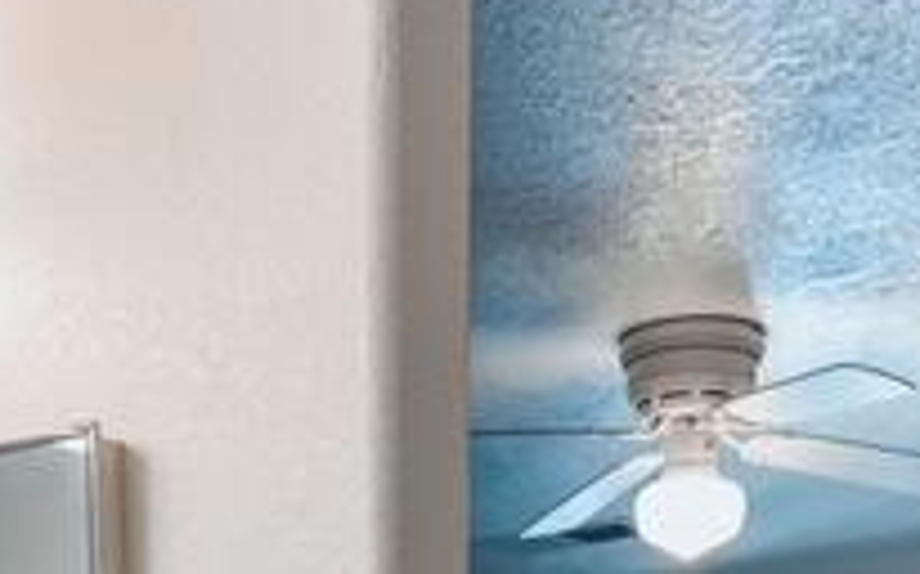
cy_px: 1300
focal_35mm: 86
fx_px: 2156
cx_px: 341
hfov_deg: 24.0
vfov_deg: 12.5
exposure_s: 1/120
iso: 50
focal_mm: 5.7
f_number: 1.5
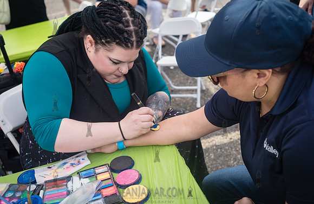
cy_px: 119
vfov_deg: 32.8
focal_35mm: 40
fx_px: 345
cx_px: 137
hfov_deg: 48.8
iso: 200
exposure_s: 1/640
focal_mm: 35
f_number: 4
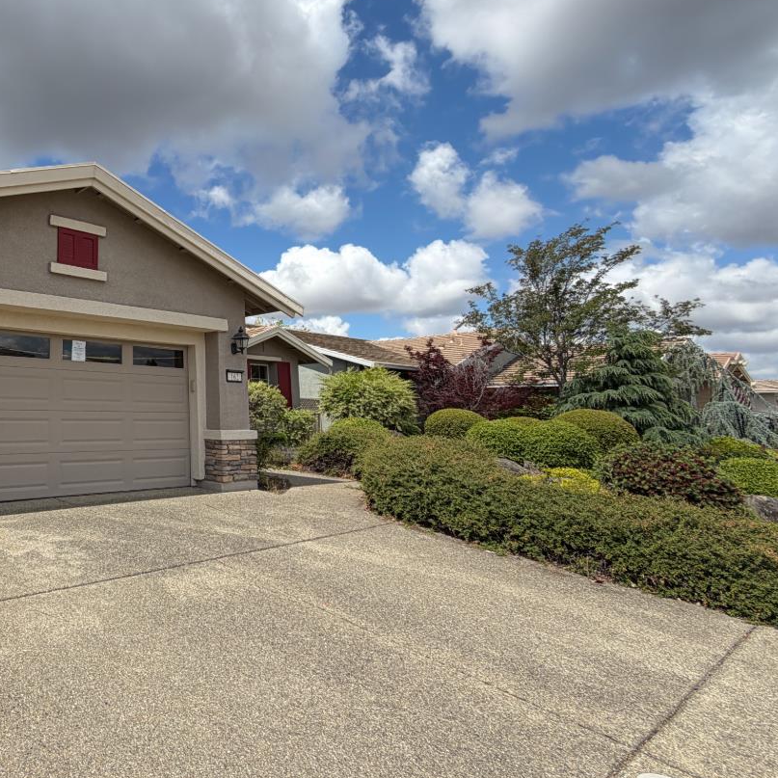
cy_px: 312
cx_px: 85
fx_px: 585
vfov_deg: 66.6
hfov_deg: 58.1
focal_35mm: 23
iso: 20
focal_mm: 2.22
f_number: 2.2
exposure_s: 1/1087
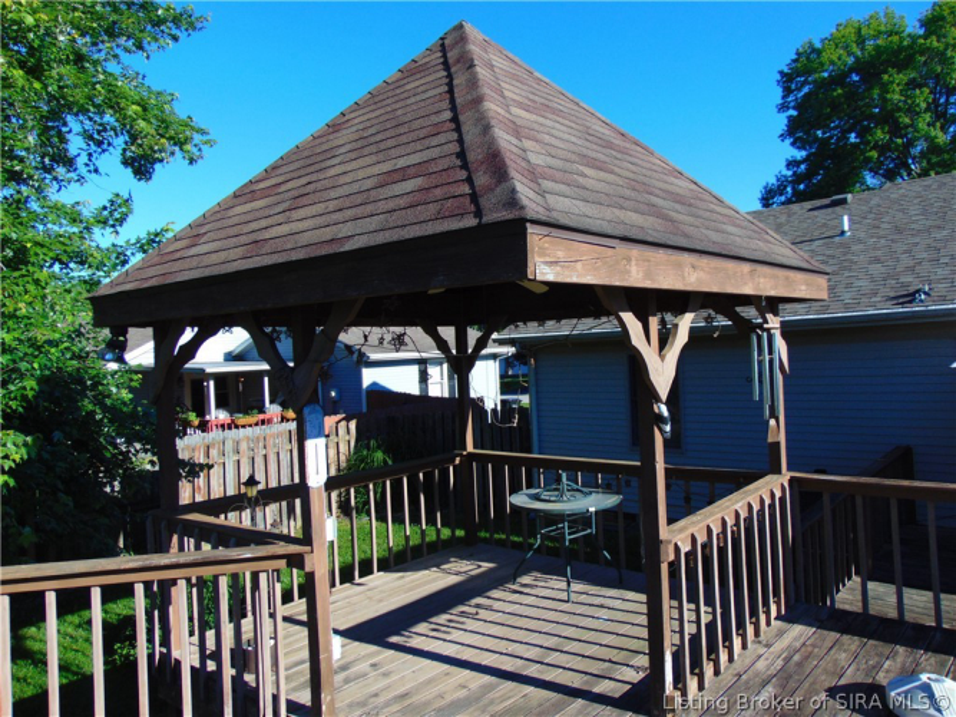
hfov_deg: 69.4
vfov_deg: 54.9
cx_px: 478
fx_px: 690
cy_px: 358
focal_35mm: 25
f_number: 3
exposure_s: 1/640
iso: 80
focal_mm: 4.5
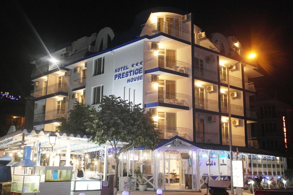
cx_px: 146
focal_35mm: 36
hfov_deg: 53.1
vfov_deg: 36.9
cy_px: 98
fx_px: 293
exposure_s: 1/25
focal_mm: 24
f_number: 4
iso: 1600
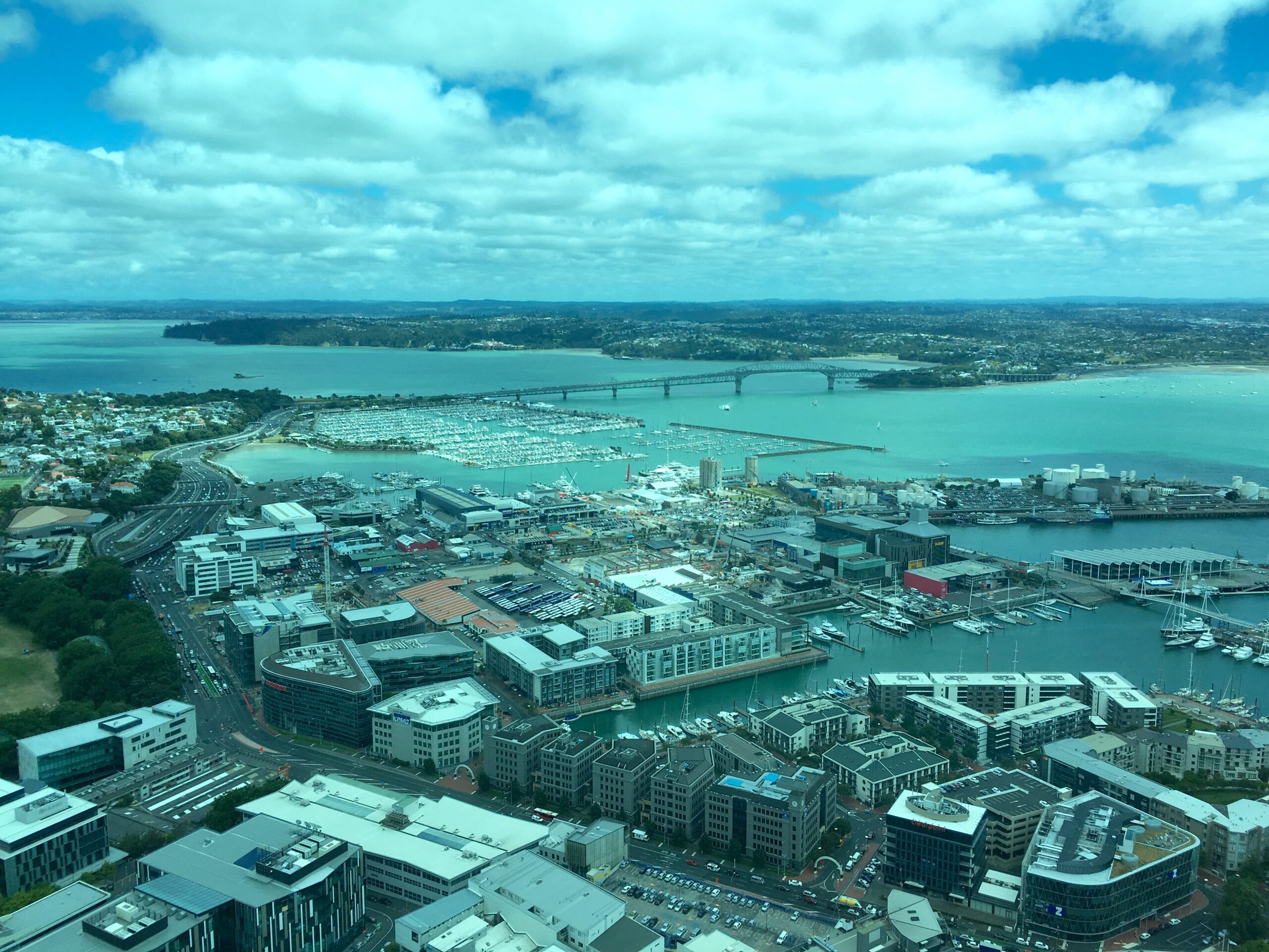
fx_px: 1063
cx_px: 634
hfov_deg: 61.7
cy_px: 476
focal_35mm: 29
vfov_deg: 48.2
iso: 25
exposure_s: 1/1202
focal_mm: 4.15
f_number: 2.2
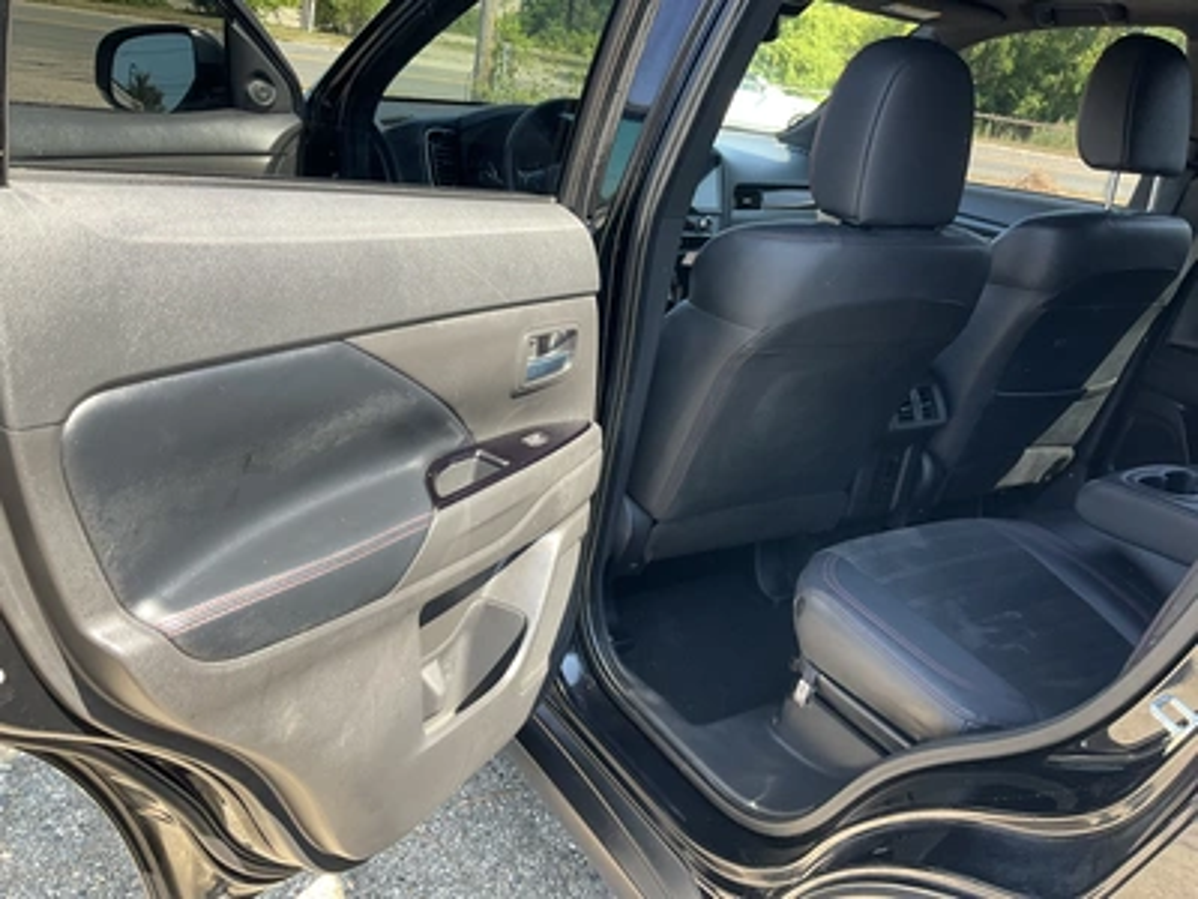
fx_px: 1004
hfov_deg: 61.7
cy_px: 450
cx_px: 599
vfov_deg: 48.2
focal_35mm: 29
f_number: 1.8
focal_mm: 3
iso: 25
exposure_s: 1/122
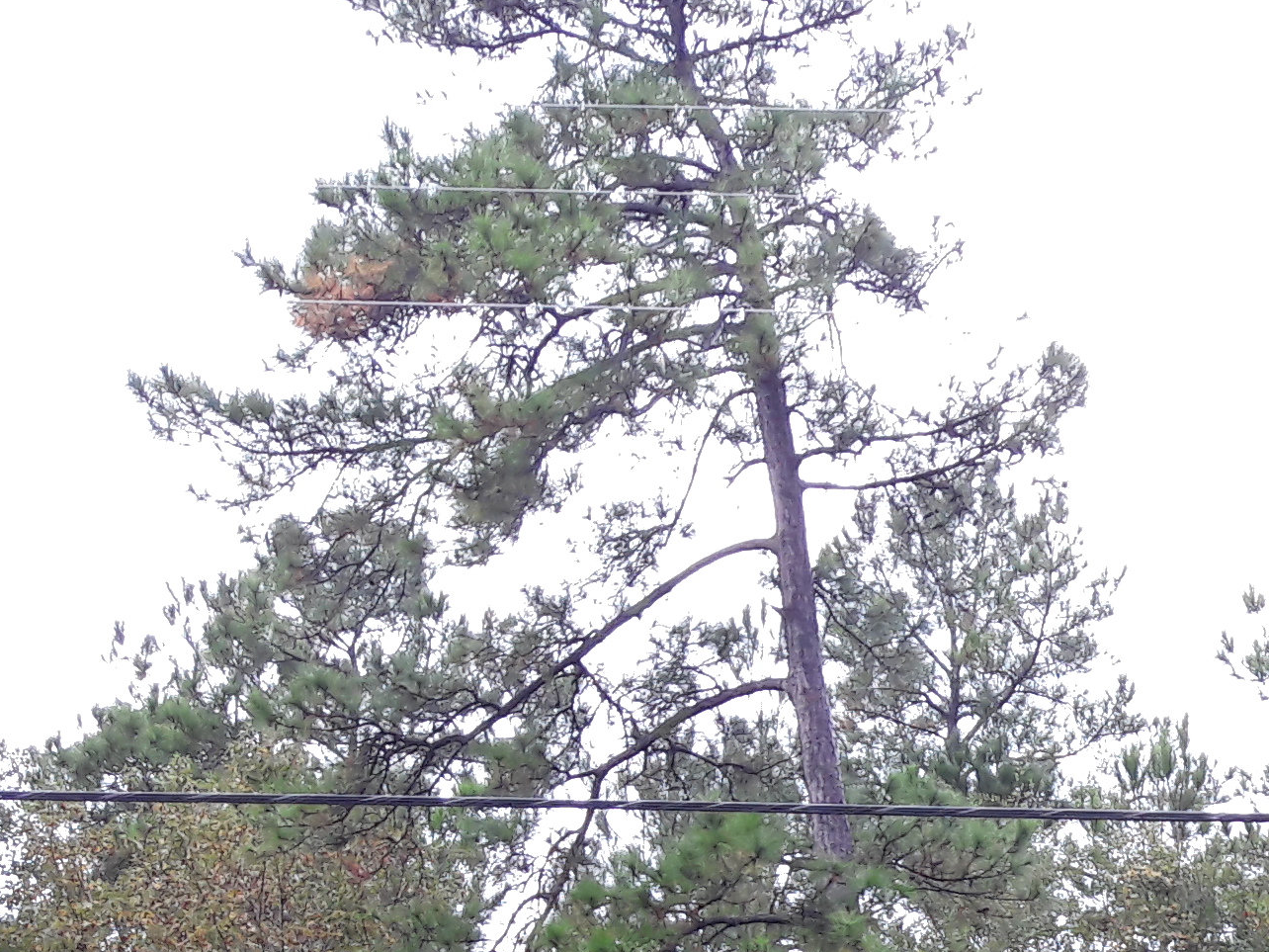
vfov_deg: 15.1
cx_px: 1538
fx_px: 3299
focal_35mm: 90
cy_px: 1465
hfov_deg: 20.3
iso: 40
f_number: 1.9
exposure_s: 1/175
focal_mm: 3.7
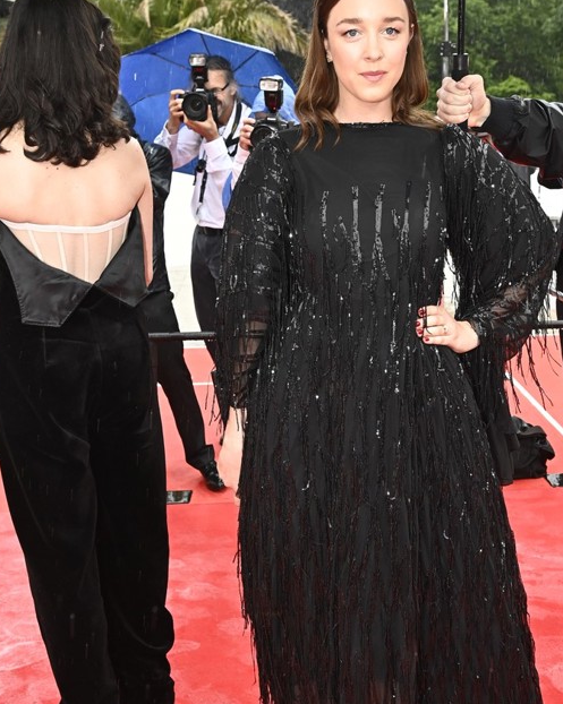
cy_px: 339
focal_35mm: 50
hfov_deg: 30.1
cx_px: 356
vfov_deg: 37.3
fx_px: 1042
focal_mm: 32
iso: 2000
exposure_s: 1/250
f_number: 5.6
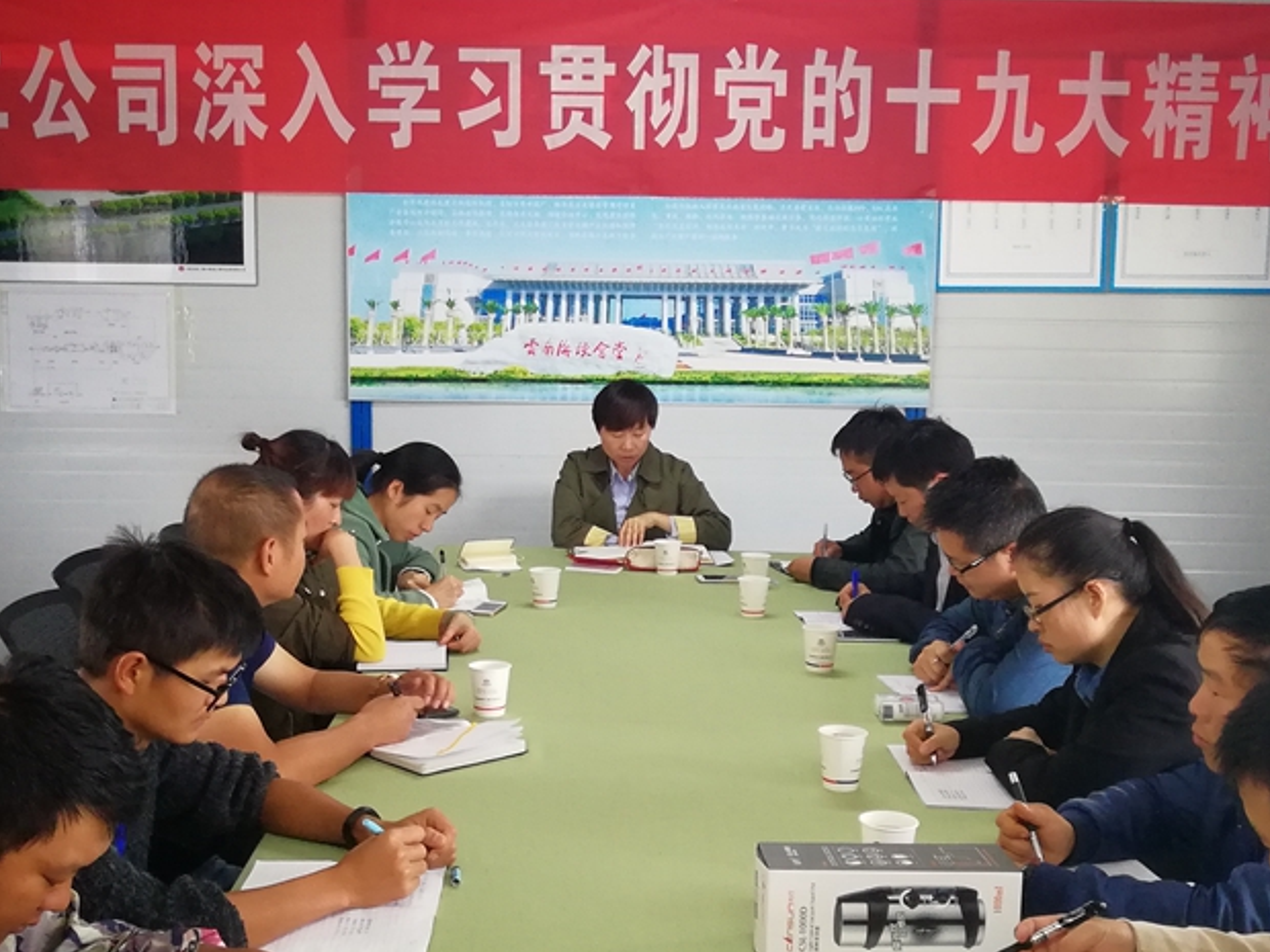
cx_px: 606
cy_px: 519
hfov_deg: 42.9
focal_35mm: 44
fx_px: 1614
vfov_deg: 32.9
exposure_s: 1/33.3
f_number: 1.8
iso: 320
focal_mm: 3.83
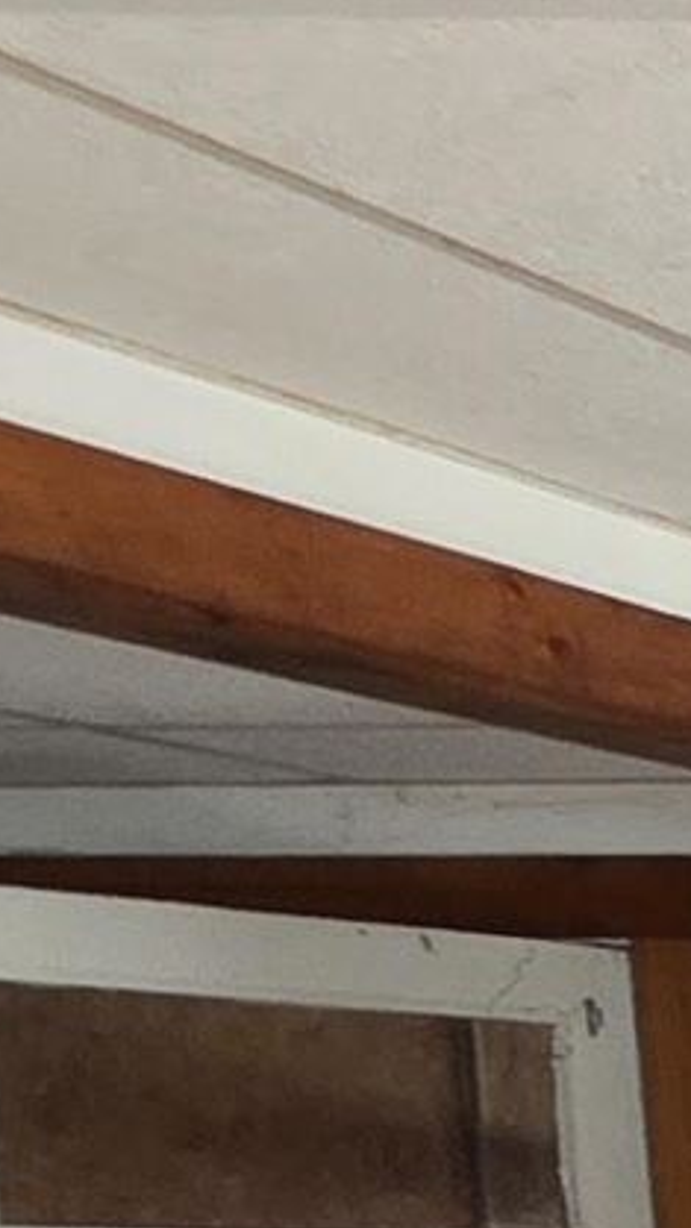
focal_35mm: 104
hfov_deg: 6.8
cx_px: 3246
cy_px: 1830
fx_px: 3389
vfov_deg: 18.3
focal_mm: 2.2
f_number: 1.9
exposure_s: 1/60
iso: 250
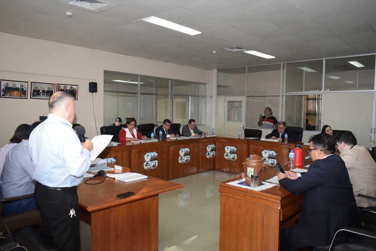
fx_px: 282
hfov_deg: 67.4
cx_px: 188
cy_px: 126
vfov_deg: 47.9
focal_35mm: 27
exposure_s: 1/100
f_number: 5
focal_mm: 18
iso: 800
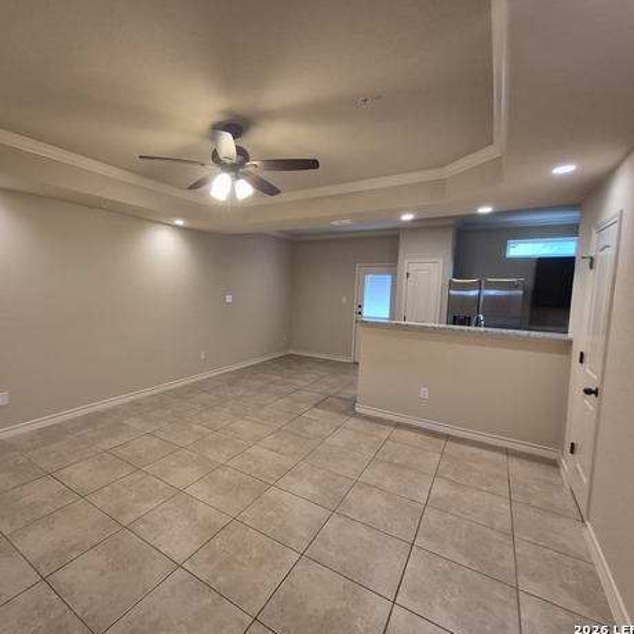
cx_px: 243
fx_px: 332
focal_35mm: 16
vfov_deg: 87.4
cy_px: 307
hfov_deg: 85.9
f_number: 2.2
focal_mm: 1.74
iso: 200
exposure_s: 1/60
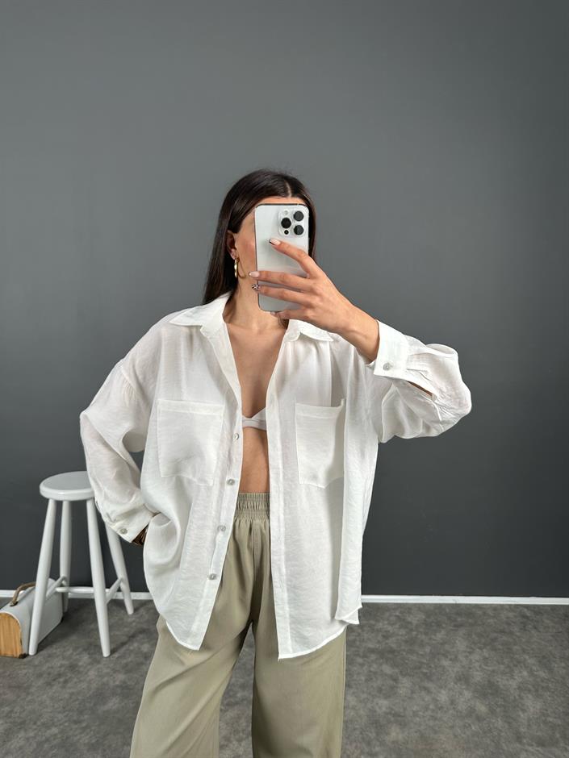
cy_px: 379
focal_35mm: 24
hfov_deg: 56.8
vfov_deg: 71.6
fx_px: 526
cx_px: 284
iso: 64
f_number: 1.78
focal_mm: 6.86
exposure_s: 1/127
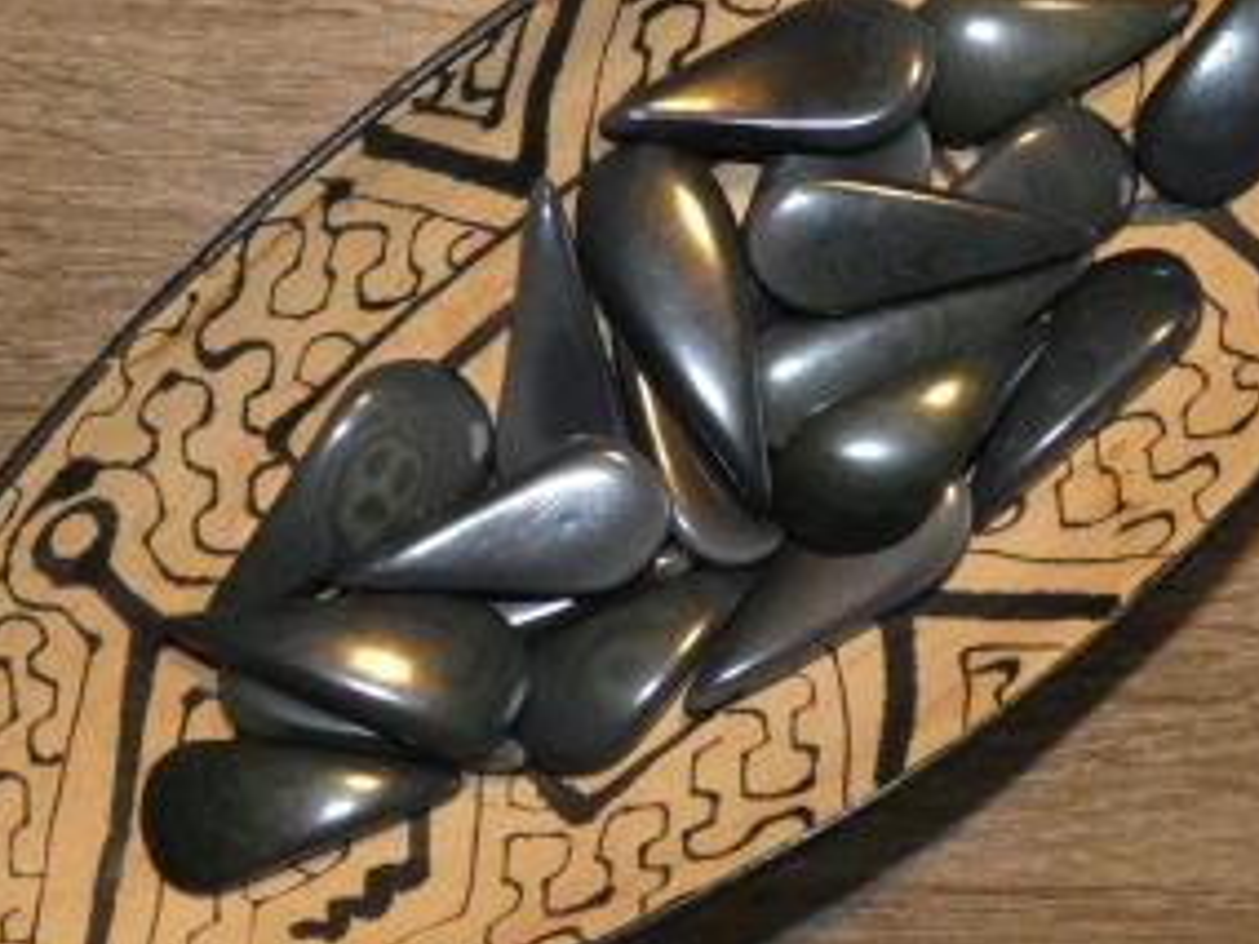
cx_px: 570
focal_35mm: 60
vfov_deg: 24.4
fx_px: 2182
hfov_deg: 32.2
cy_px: 523
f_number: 3.4
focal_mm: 5.8
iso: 800
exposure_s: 1/60
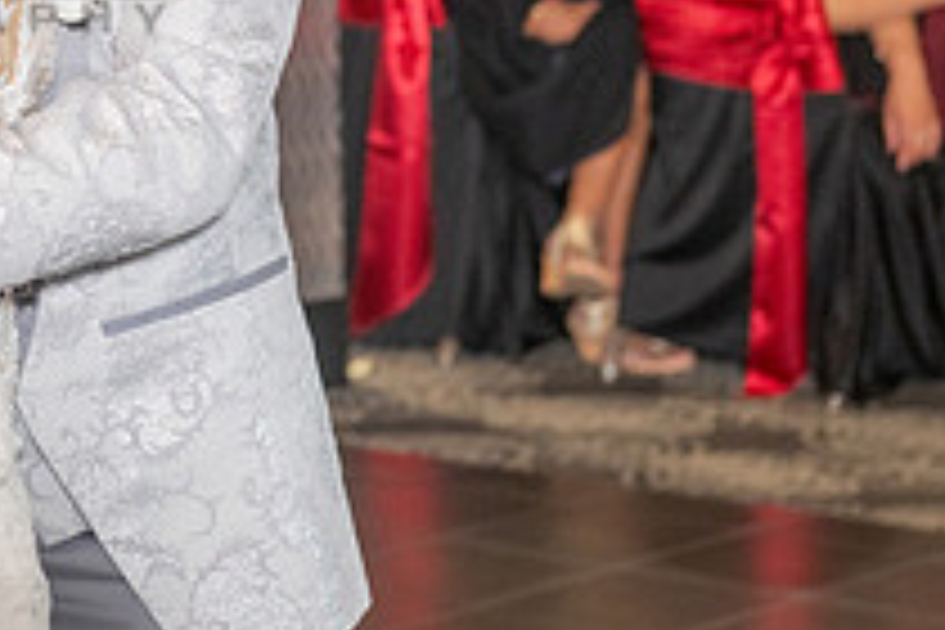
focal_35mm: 193
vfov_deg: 7.1
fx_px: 5066
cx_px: -176
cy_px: -43
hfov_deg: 10.5
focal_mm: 70
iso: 800
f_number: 4.5
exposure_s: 1/125
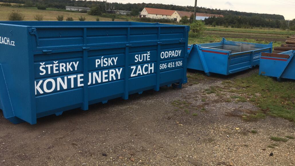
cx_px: 172
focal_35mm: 37
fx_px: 289
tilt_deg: -8.8
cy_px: 66
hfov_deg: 53.8
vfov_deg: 31.9
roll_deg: -4.5
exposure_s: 1/125
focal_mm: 4.15
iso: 25
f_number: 2.2
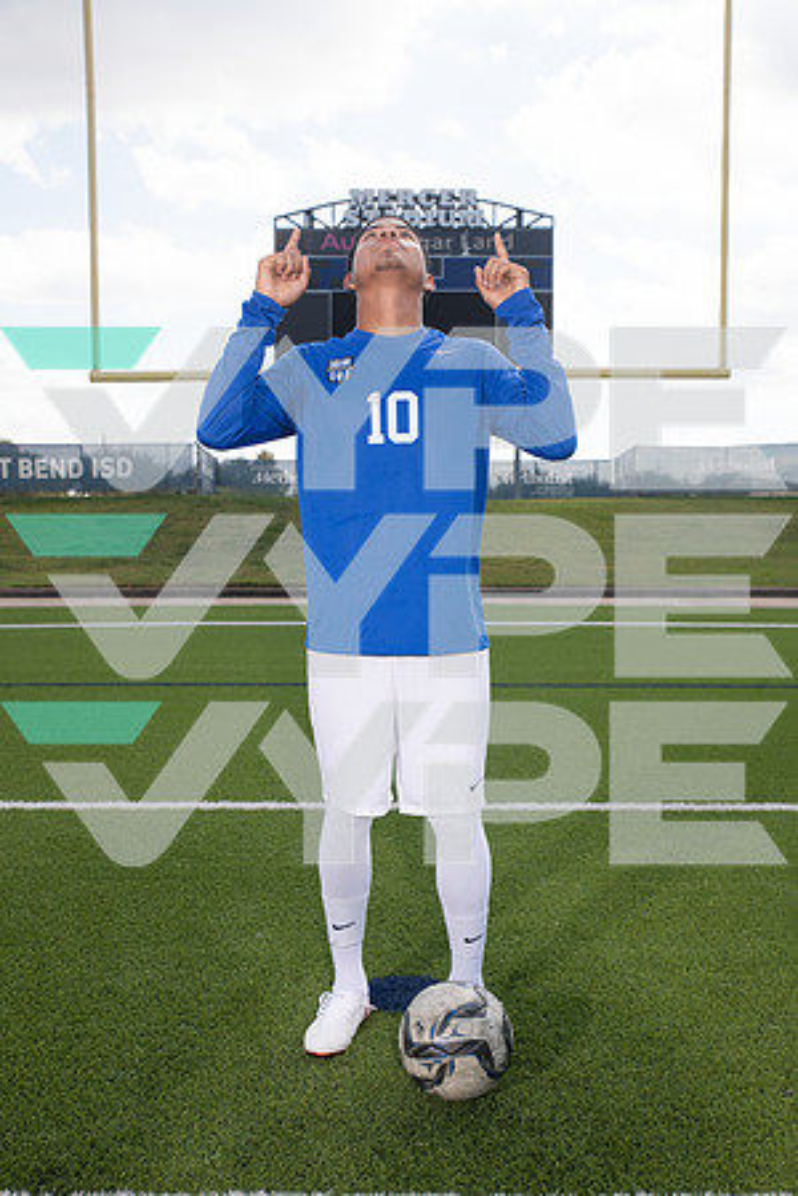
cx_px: 399
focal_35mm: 35
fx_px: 1164
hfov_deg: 37.9
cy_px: 598
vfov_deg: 54.4
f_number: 7.1
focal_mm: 35
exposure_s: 1/320
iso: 125
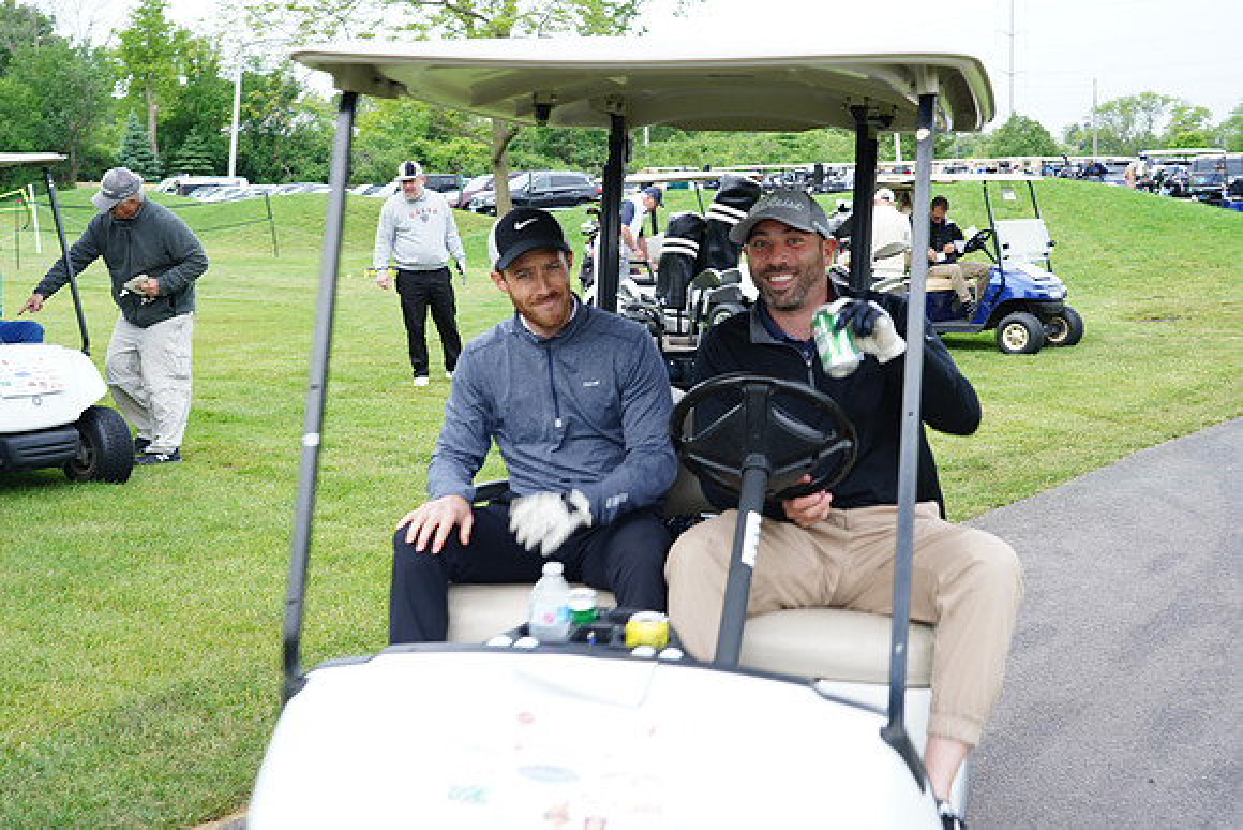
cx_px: 622
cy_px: 415
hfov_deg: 42.7
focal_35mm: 46
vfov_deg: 29.3
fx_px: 1589
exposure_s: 1/100
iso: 125
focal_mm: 46
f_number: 5.6
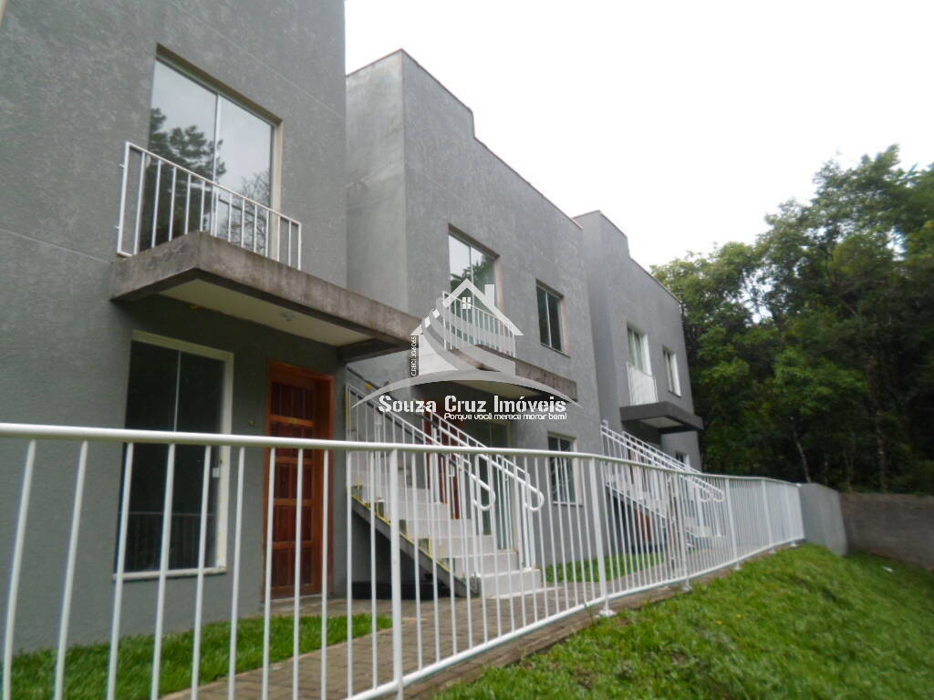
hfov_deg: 69.4
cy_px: 350
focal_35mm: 25
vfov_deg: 54.9
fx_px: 675
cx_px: 467
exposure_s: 1/250
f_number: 2.5
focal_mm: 4.5
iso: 80
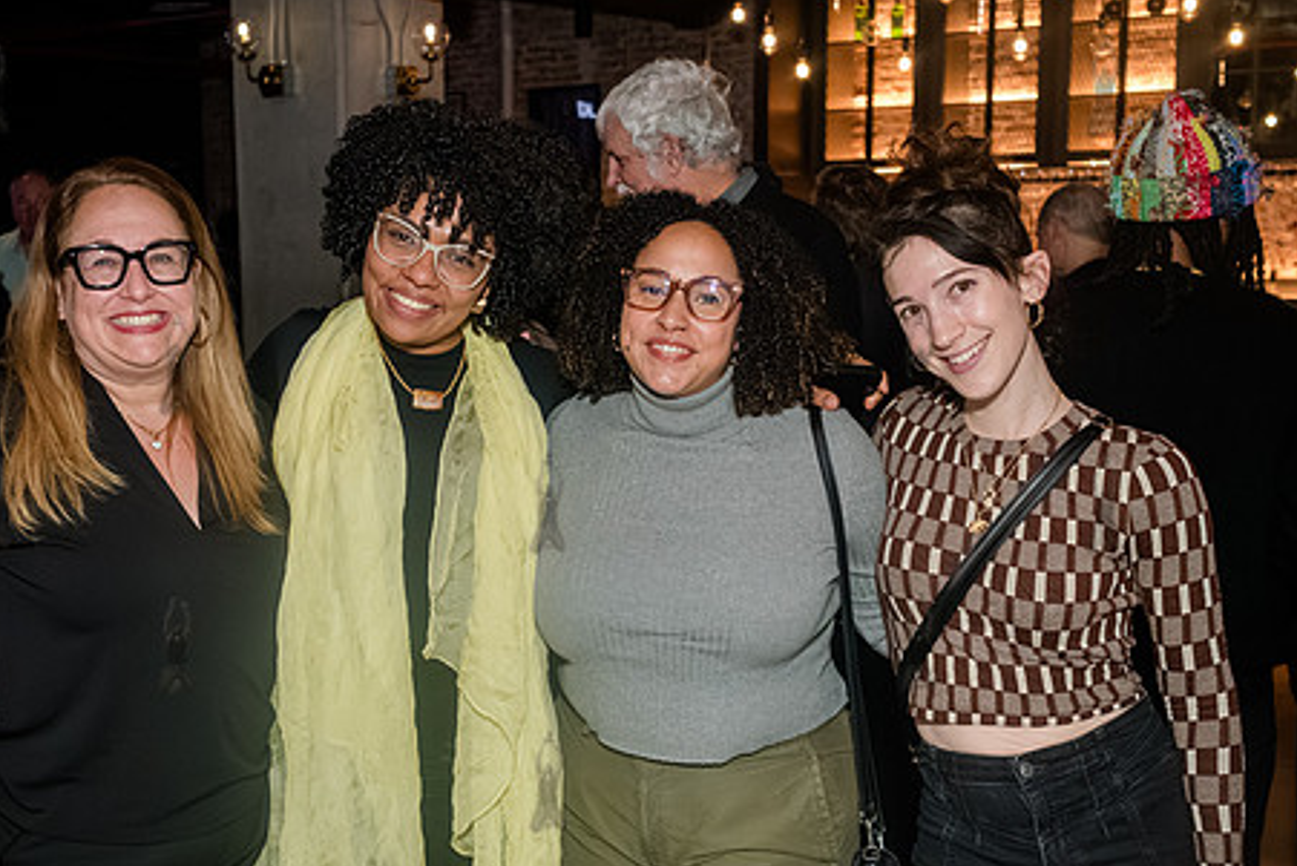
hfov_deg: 41.8
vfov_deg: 28.6
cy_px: 502
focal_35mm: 47
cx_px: 546
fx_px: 1694
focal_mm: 35
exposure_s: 1/400
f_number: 5
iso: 8000
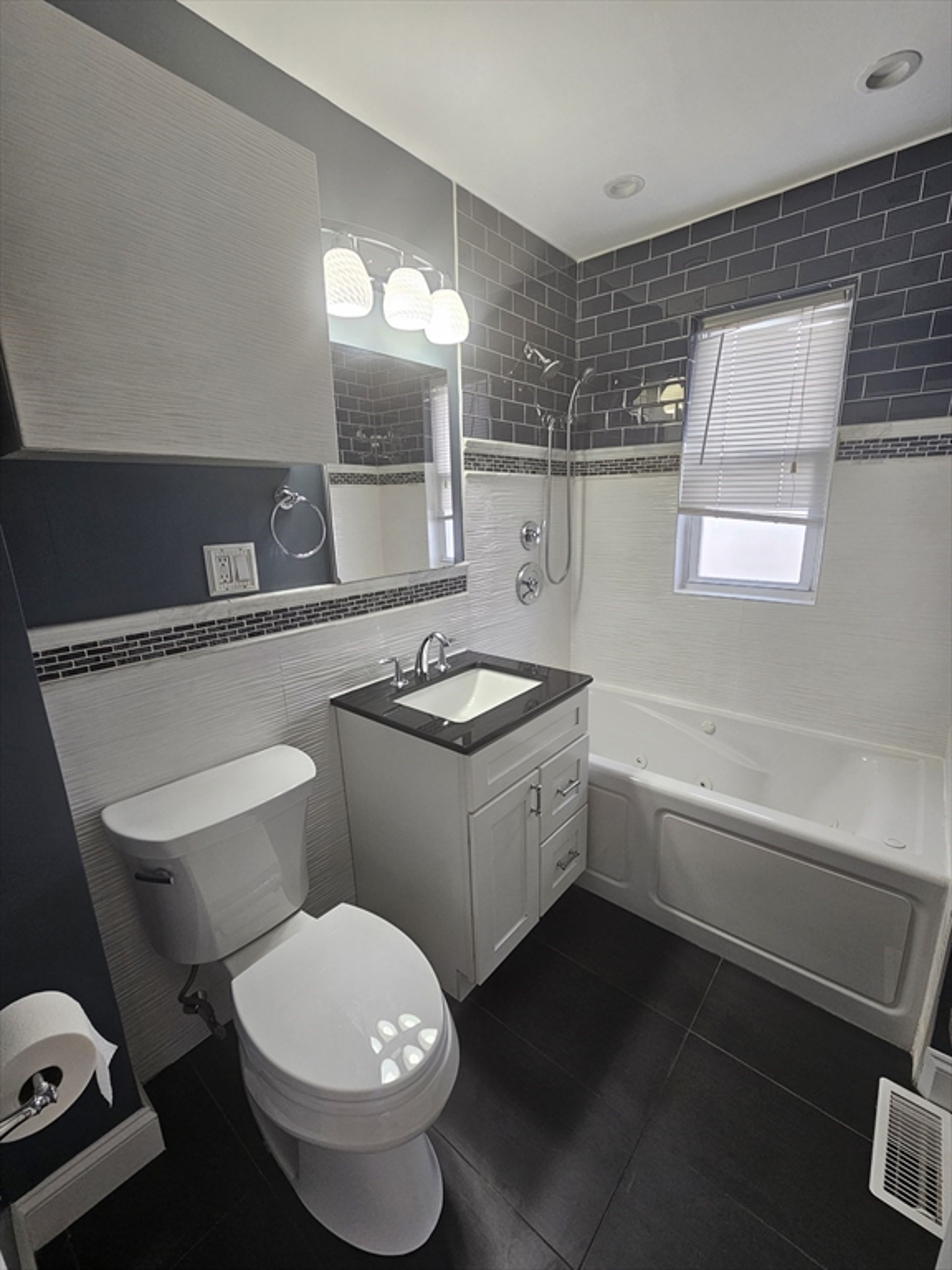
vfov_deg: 106.2
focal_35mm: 13
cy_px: 635
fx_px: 477
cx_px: 476
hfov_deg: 89.9
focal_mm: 2.2
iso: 125
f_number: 2.2
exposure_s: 1/60
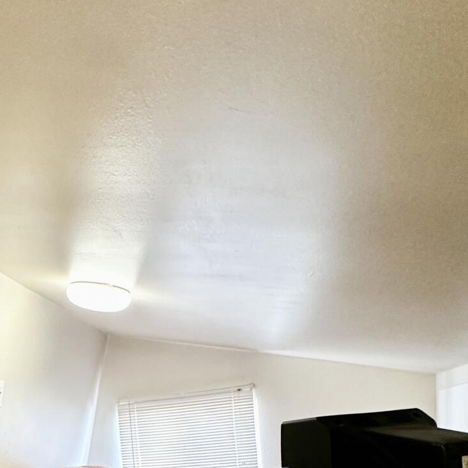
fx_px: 520
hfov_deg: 42.8
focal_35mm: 34
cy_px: 494
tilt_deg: -3.4
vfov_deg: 40.6
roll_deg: -2.9
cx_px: 17
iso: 250
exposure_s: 1/60
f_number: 2.2
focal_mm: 2.22
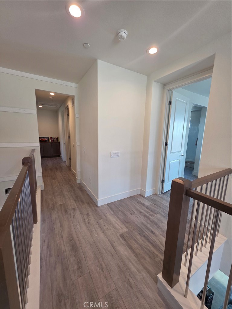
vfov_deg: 106.2
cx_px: 116
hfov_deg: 89.9
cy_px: 154
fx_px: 116
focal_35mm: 13
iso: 160
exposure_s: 1/120
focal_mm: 2.2
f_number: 1.9
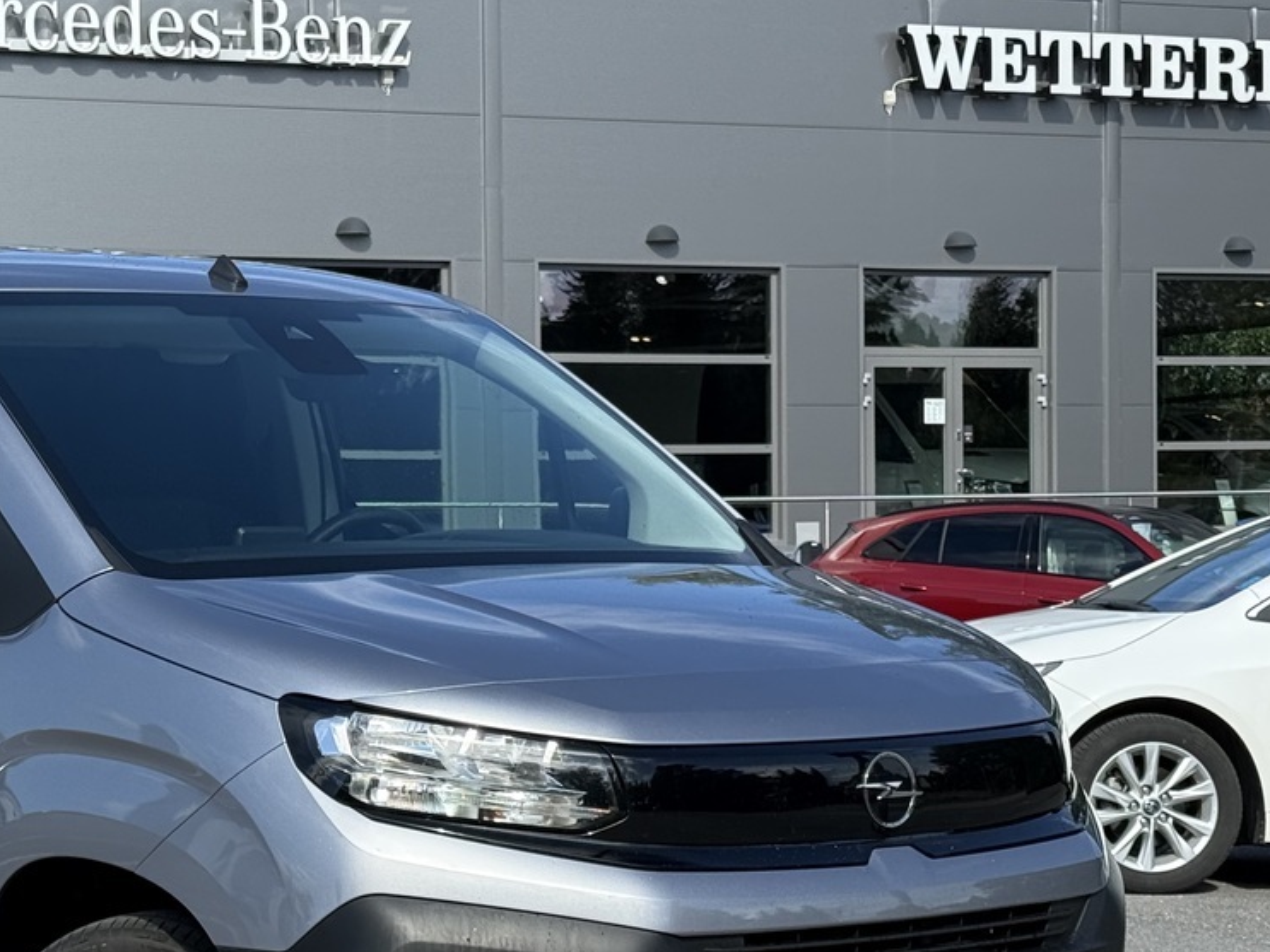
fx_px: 3411
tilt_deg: -1.2
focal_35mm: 93
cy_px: 608
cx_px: 188
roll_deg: +0.8
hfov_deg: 20.8
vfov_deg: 15.9
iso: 80
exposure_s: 1/3378
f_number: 1.78
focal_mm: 6.76
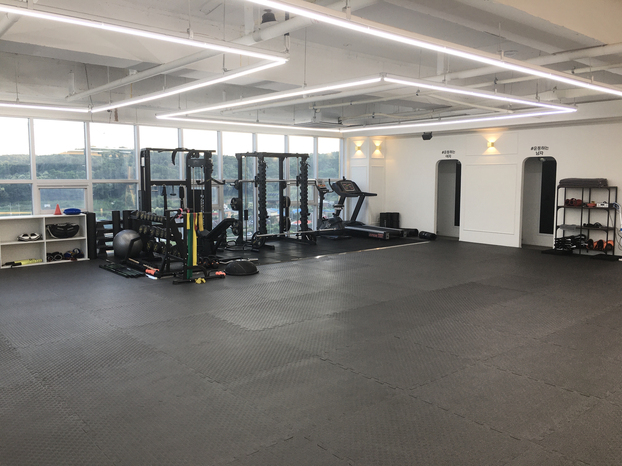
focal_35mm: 29
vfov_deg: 48.2
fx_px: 521
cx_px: 311
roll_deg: +0.2
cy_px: 233
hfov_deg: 61.7
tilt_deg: -4.4
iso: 25
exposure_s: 1/40
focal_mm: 4.15
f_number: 2.2
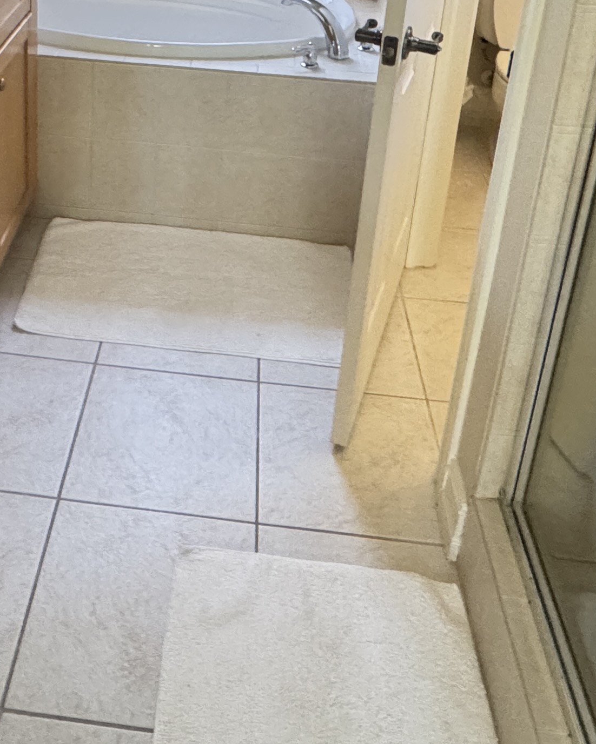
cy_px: 20
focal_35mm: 40
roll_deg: -3.4
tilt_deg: -19.6
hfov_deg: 36.8
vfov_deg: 40.7
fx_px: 882
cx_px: 177
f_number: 2.2
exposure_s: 1/60
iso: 640
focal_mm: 2.22
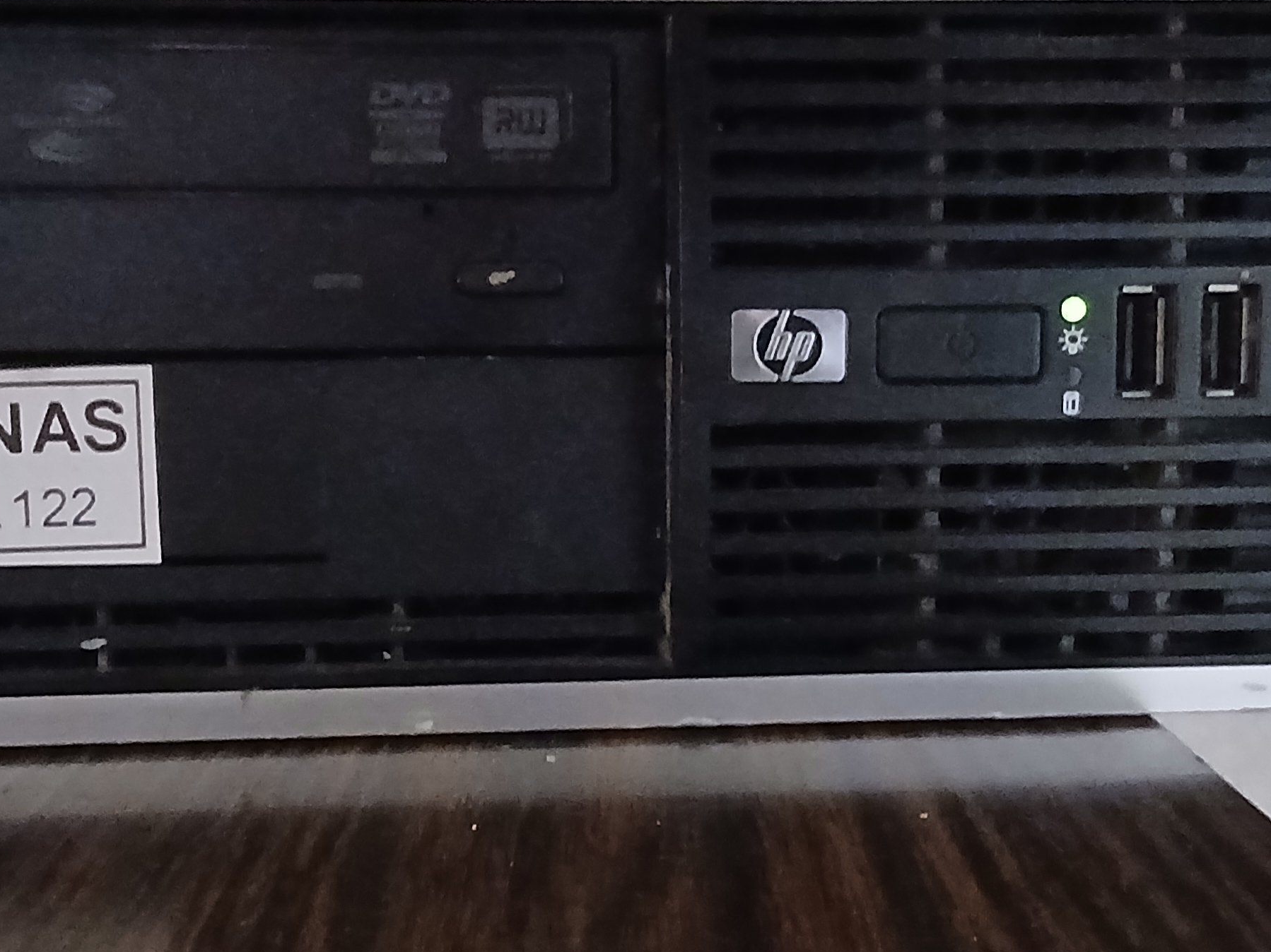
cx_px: 576
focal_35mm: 59
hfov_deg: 32.7
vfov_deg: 24.8
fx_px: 2166
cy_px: 471
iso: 2500
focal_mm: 3.98
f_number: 1.8
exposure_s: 1/10
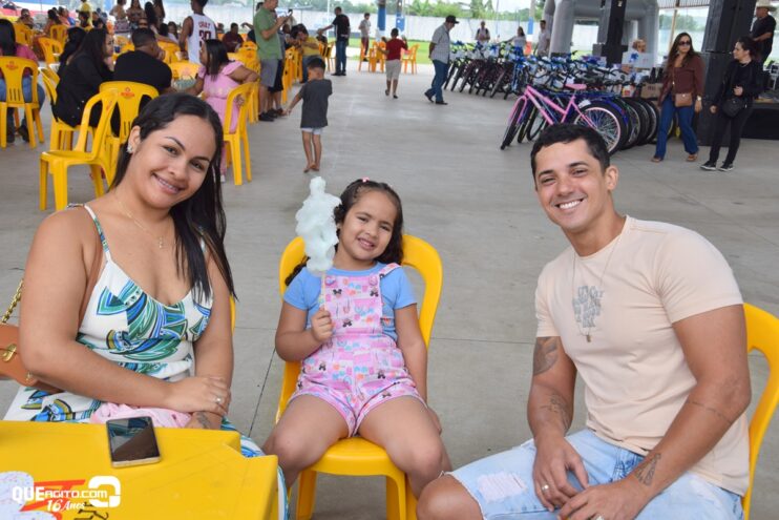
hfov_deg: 49.5
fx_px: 844
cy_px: 260
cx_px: 390
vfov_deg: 34.2
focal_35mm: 39
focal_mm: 26
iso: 360
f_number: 8
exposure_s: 1/250
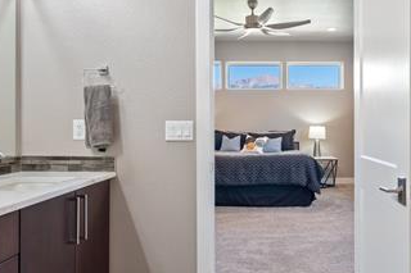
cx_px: 268
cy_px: 126
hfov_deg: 57.7
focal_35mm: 32
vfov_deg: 41.0
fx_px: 365
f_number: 6.3
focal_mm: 16
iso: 250
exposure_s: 1/2.5
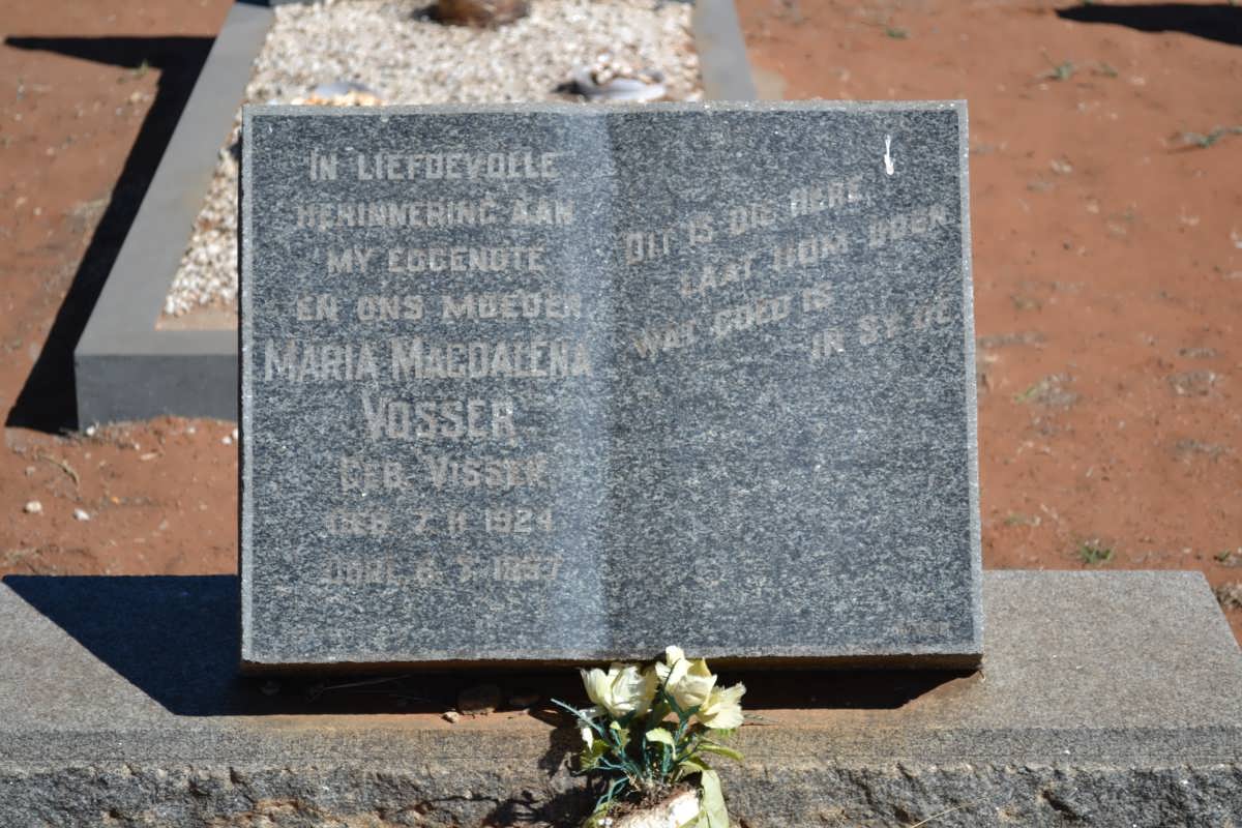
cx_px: 621
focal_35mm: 82
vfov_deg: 16.6
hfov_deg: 24.6
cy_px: 414
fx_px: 2846
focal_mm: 55
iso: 110
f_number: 5.6
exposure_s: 1/125
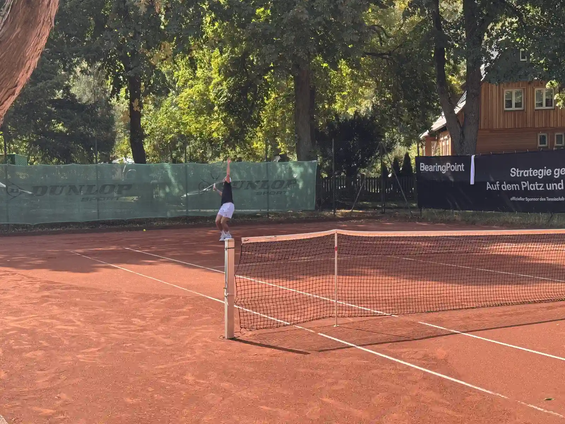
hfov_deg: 39.7
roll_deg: +0.8
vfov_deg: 30.3
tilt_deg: -2.5
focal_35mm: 48
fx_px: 783
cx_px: 282
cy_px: 212
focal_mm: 6.76
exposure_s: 1/1172
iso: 64
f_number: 1.78
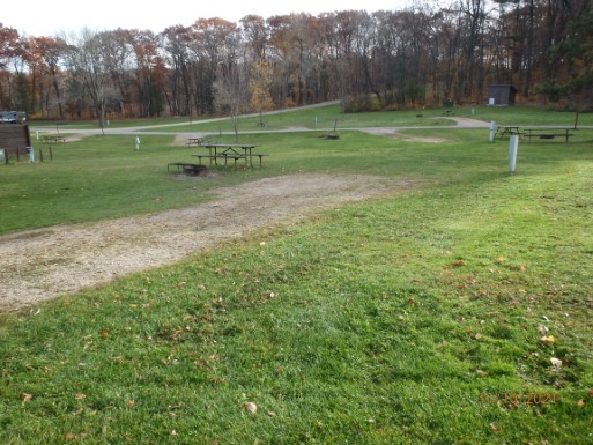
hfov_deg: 63.4
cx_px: 296
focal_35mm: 28
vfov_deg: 49.8
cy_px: 222
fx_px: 480
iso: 125
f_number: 3.9
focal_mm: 5
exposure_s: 1/200
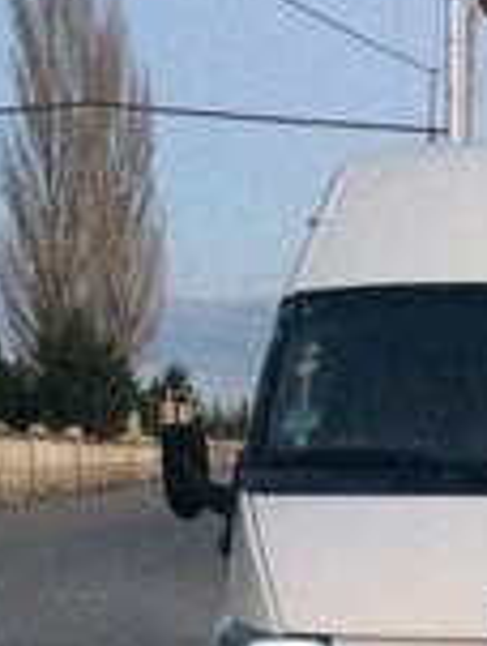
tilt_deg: -12.5
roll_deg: -1.8
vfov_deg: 19.3
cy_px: 787
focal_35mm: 95
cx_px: 560
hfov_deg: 15.2
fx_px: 1775
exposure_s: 1/17
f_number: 2.2
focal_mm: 4.15
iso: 400
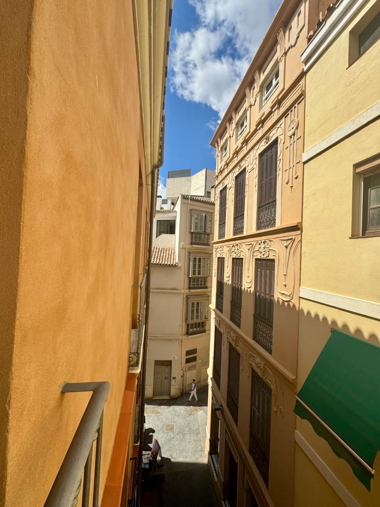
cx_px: 190
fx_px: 205
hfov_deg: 85.7
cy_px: 254
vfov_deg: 102.1
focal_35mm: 14
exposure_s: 1/2494
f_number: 2.2
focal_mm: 2.22
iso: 50
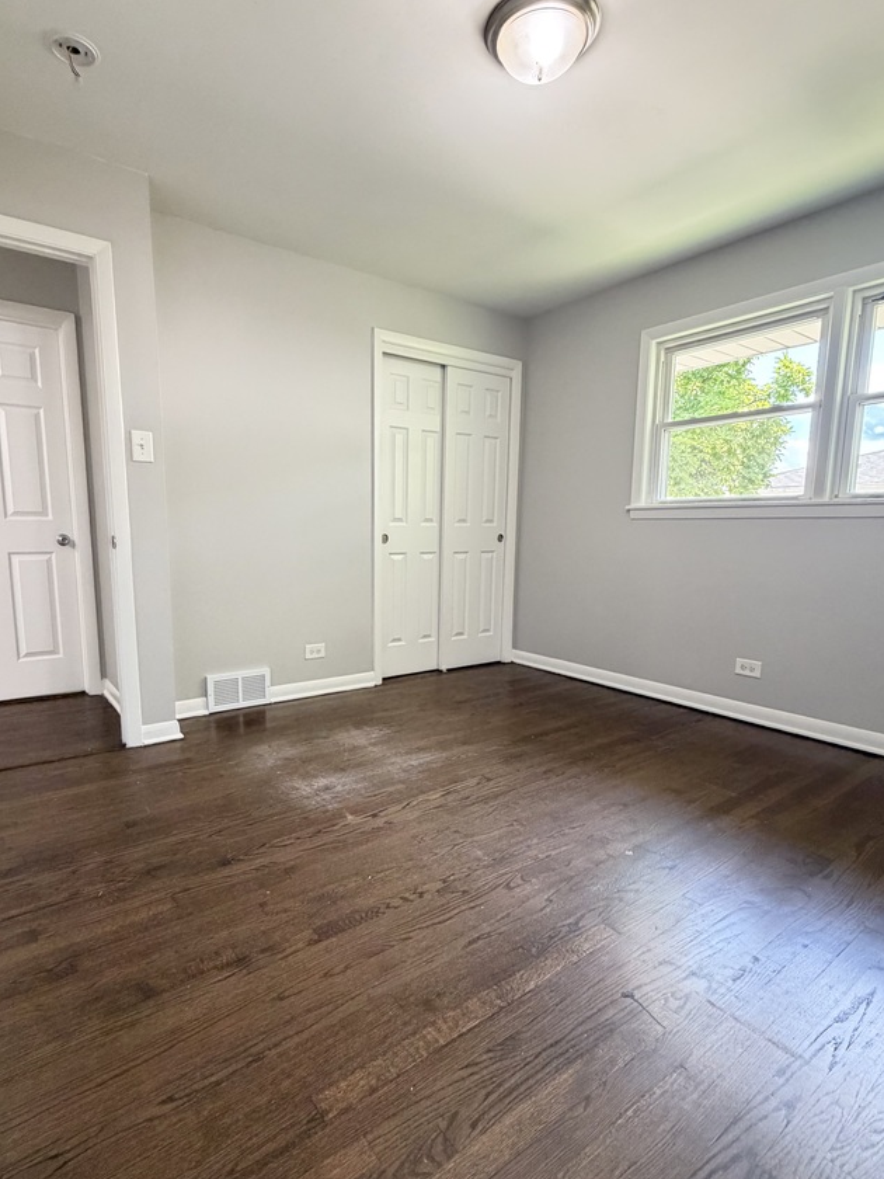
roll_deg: -1.2
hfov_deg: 71.5
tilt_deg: -8.1
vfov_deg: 87.7
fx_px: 613
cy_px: 623
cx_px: 410
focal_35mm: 18
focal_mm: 2.22
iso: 400
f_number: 2.2
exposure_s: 1/60
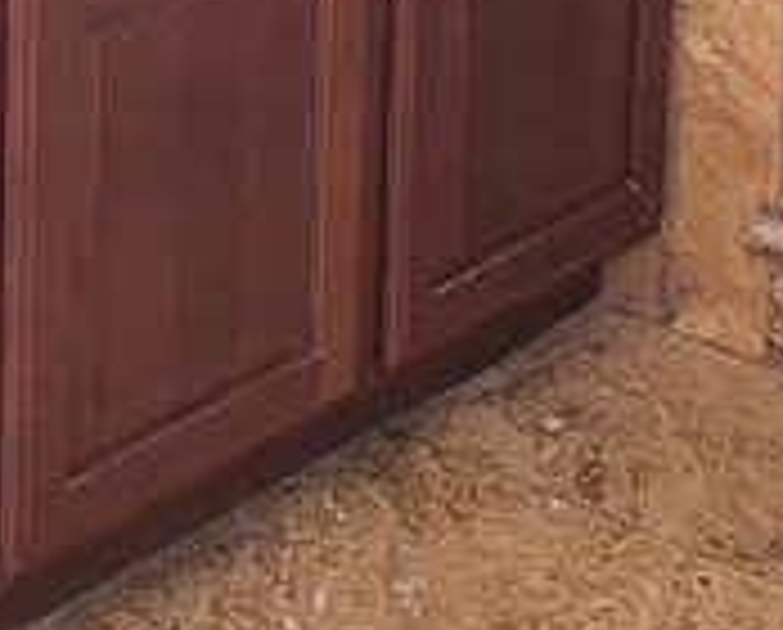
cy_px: -572
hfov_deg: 12.9
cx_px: 158
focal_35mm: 149
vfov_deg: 9.8
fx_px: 3461
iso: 250
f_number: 1.8
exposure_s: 1/60
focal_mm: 5.4
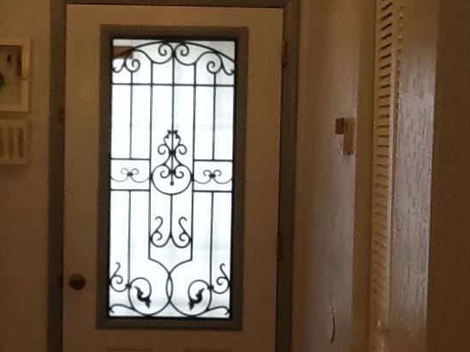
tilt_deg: -4.7
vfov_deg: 18.9
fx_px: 1059
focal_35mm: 78
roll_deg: -1.7
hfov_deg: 25.0
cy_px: 214
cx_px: 185
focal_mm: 2.03
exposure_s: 1/30
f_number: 2.4
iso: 125
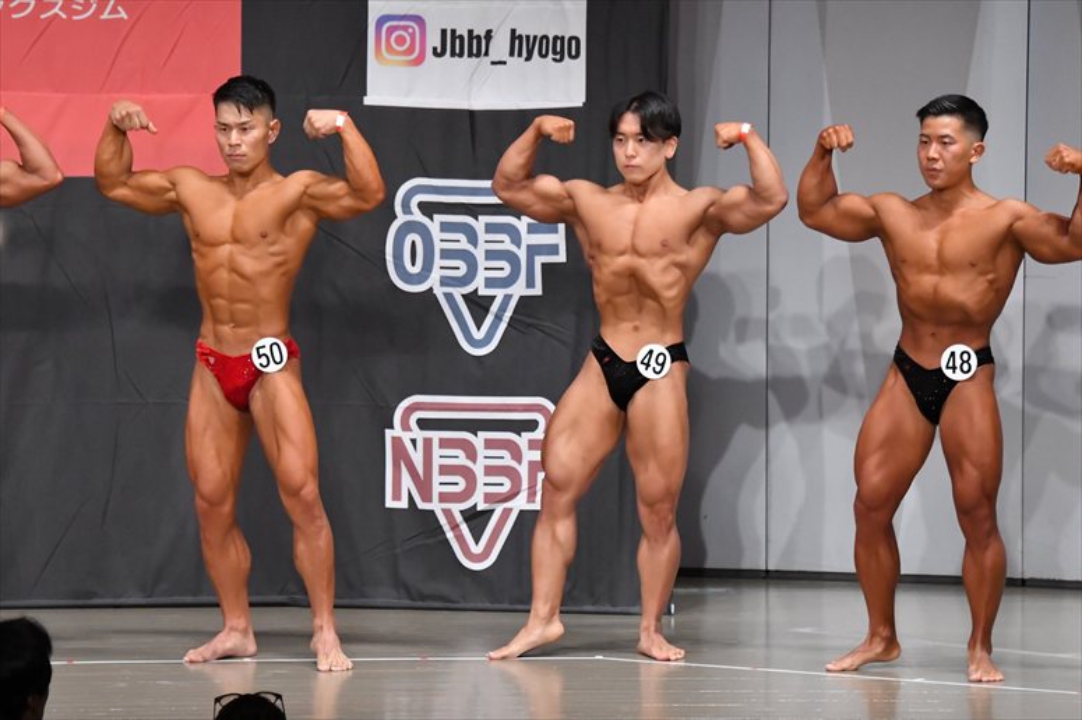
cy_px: 360
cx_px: 541
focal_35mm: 202
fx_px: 6068
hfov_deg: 10.2
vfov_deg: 6.8
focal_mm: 135
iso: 6400
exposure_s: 1/400
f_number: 5.6
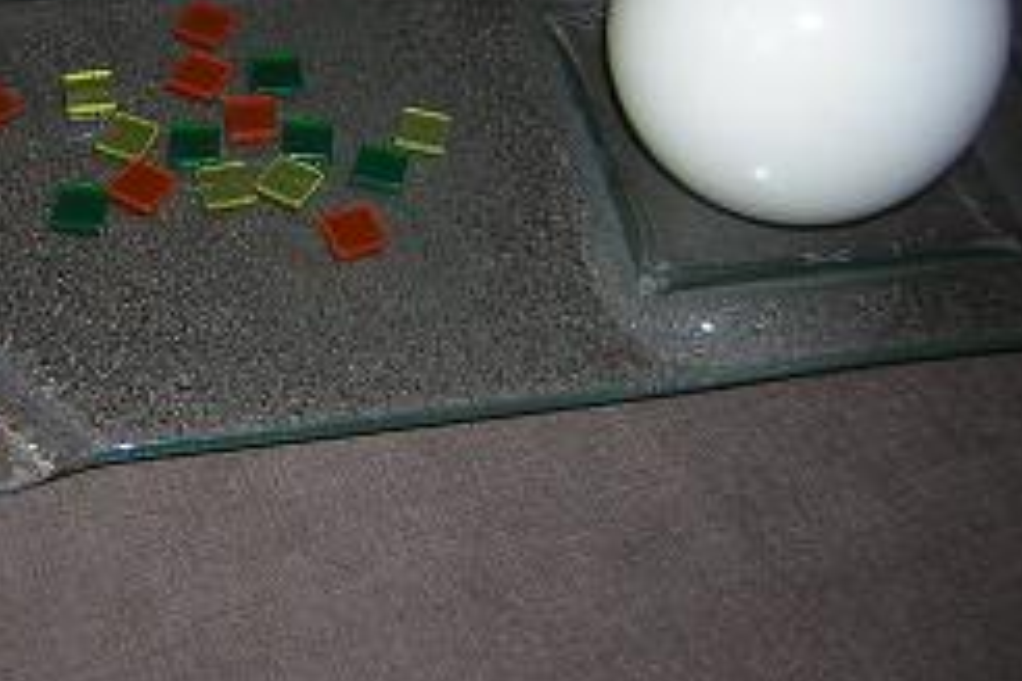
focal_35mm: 61
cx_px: 324
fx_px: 1732
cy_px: 220
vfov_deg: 22.2
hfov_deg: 32.6
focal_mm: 4.7
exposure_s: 1/60.1
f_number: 2.6
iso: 50
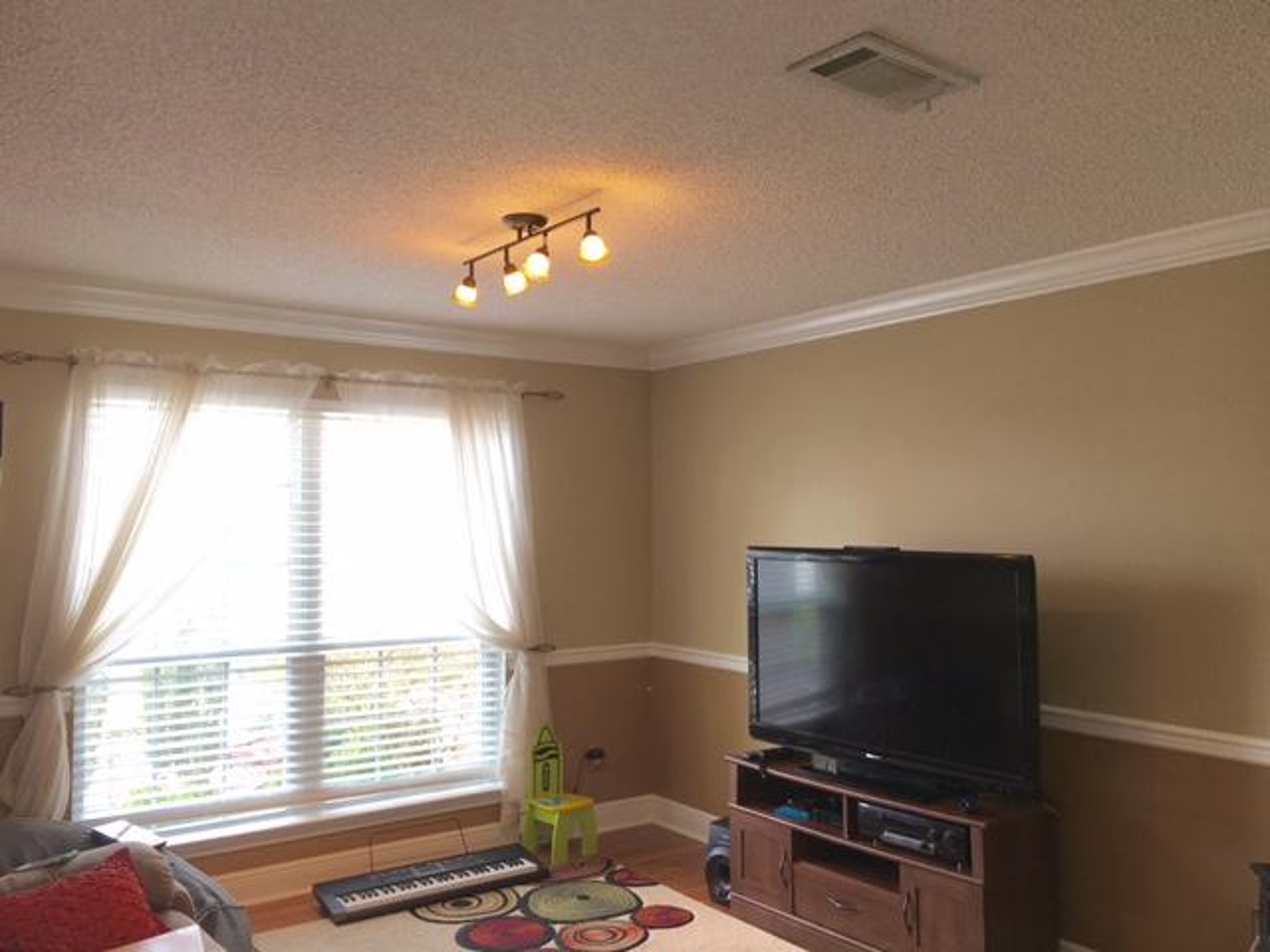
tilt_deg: +2.8
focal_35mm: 29
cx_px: 635
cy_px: 476
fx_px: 1064
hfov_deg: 61.7
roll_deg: -0.2
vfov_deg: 48.2
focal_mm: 4.15
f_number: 2.2
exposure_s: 1/40
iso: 25
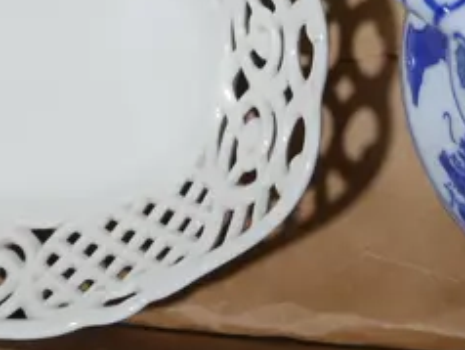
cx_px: 121
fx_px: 1735
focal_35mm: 129
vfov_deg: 10.6
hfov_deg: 15.2
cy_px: -327
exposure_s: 1/125
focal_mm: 15
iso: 200
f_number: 4
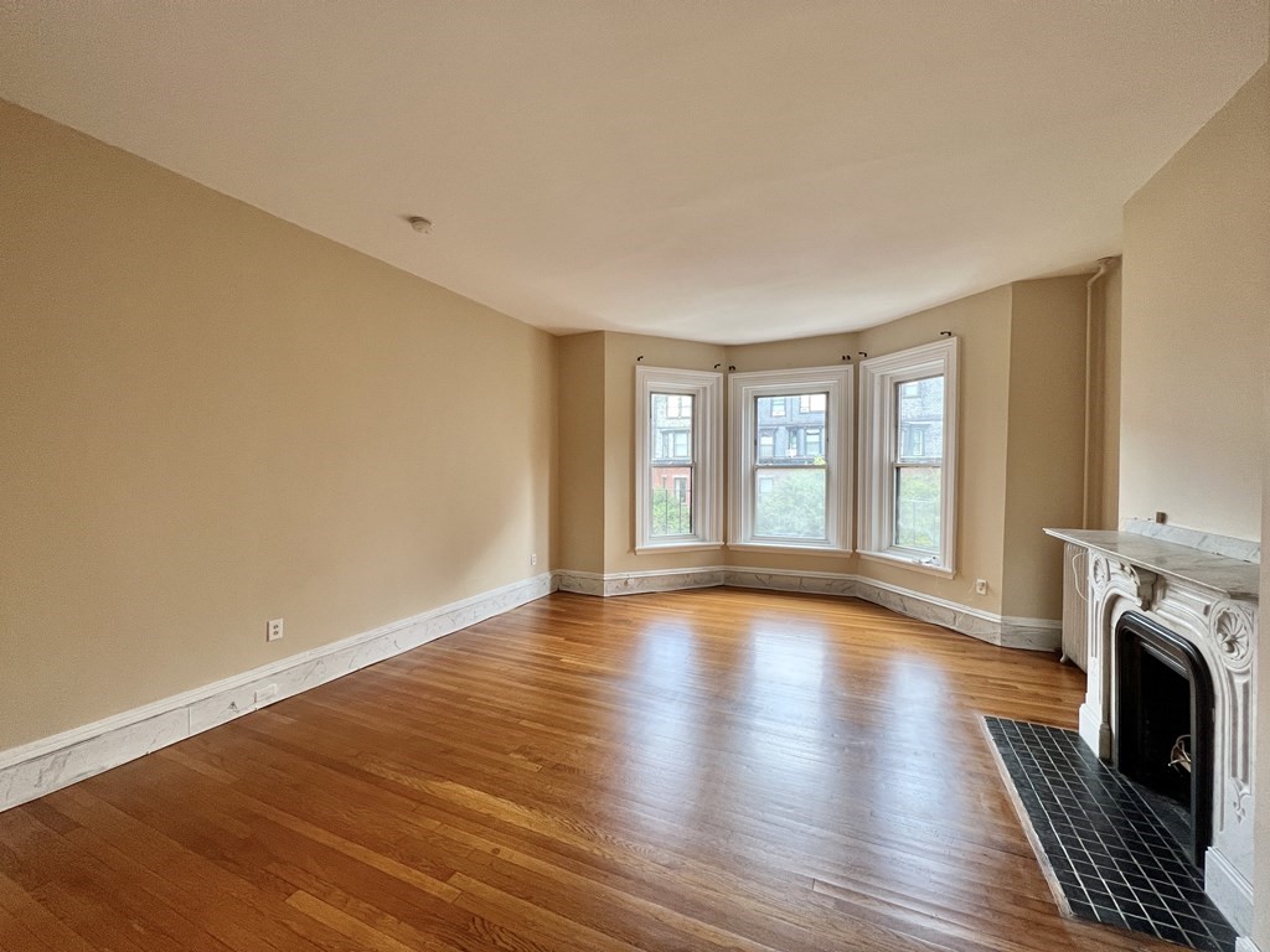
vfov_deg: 89.9
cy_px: 476
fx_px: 477
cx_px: 635
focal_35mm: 13
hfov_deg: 106.2
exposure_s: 1/120
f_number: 1.8
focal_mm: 1.57
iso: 125
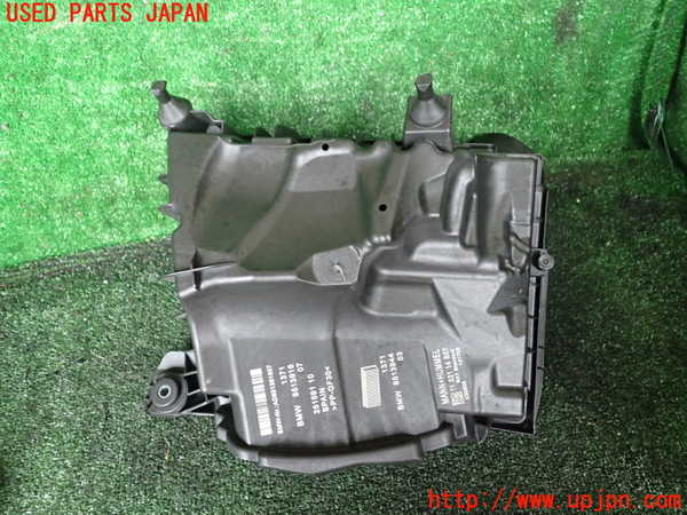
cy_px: 258
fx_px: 595
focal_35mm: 30
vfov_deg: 46.8
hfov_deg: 60.0
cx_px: 344
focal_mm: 5.4
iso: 640
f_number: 2.3
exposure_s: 1/30
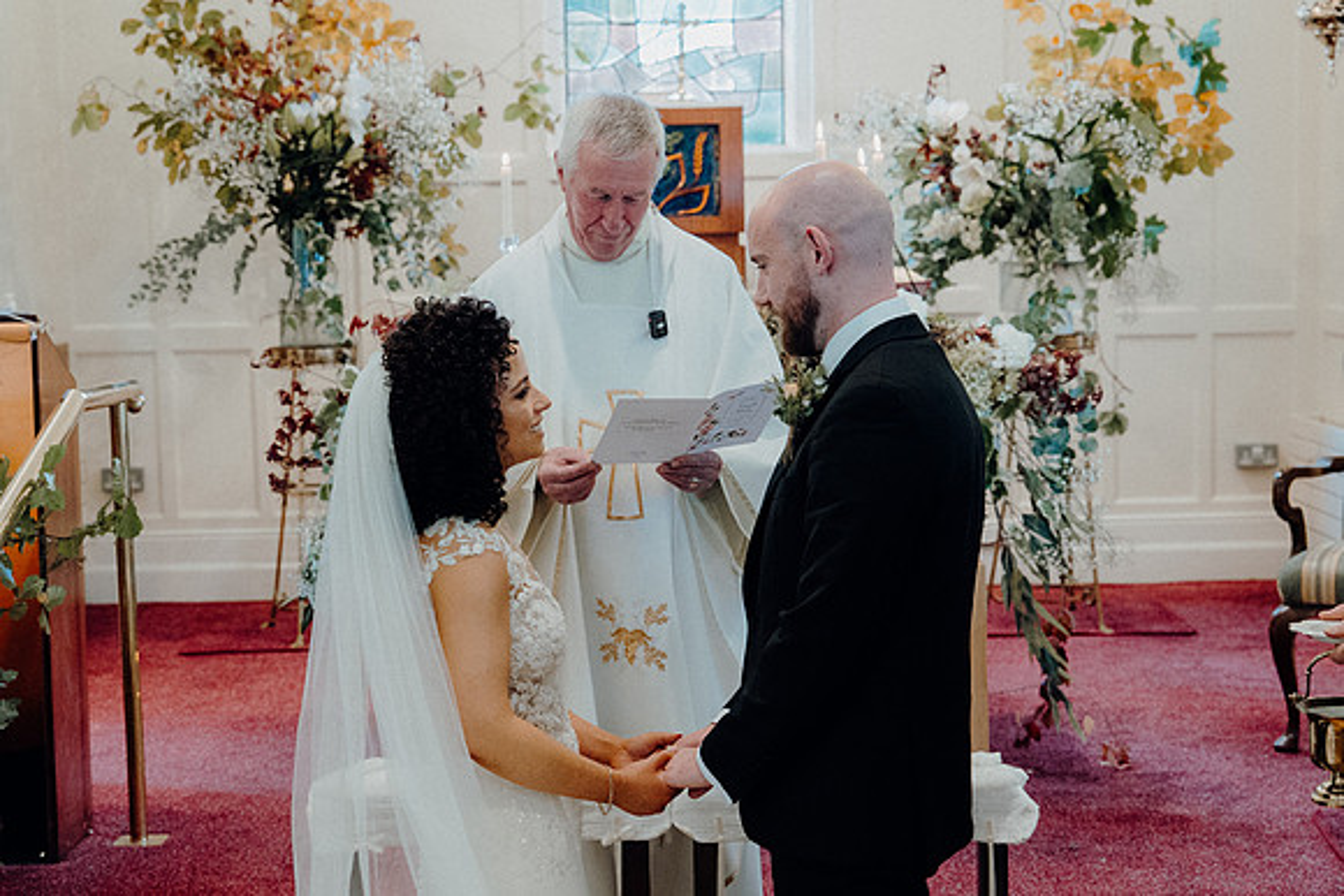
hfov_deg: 31.4
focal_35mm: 64
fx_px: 2390
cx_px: 672
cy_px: 448
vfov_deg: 21.3
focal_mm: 43
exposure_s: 1/160
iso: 2500
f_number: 3.5
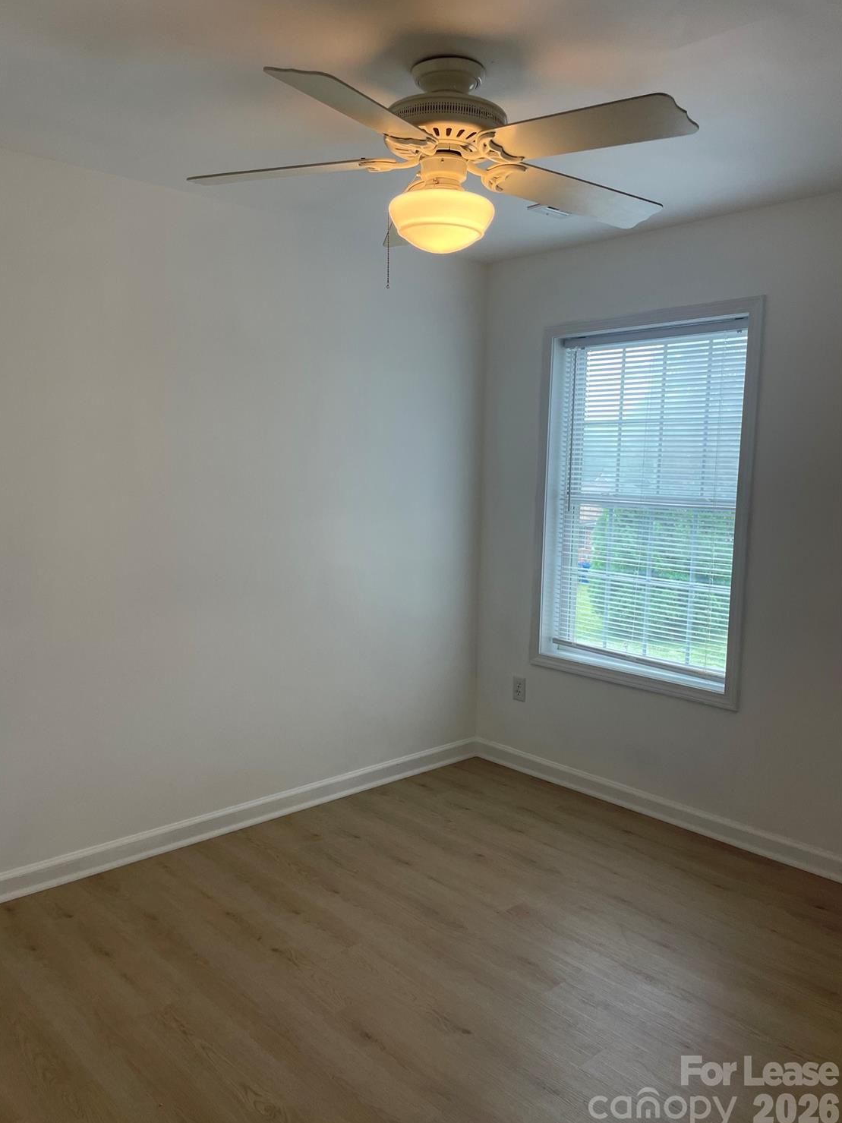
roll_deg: -0.2
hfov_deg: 51.3
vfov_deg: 65.3
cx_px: 408
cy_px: 557
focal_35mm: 27
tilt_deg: -6.3
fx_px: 876
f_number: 1.6
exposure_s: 1/120
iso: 100
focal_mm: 4.2
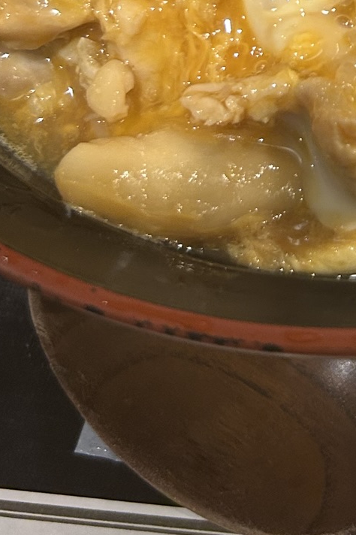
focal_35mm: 76
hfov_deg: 17.2
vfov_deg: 24.0
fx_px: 1128
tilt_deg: -57.2
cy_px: -128
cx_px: 415
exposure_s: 1/100
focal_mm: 5.7
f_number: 1.5
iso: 125
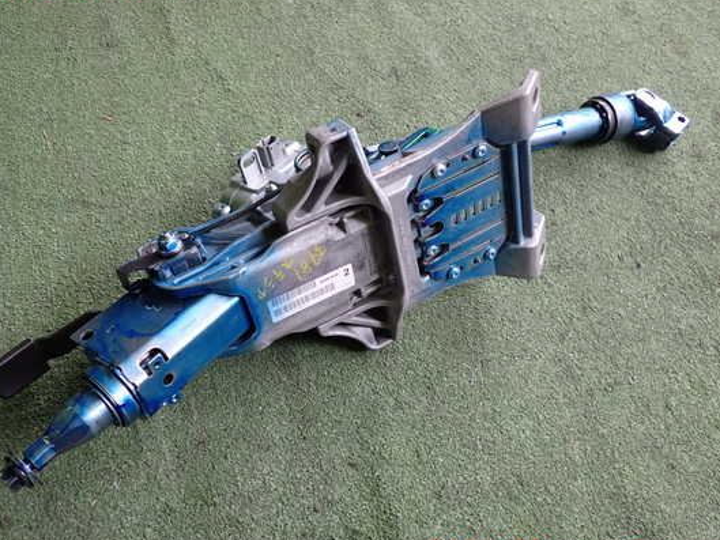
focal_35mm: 34
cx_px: 332
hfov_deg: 53.9
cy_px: 265
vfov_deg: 41.8
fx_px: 707
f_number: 2.3
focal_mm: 5.4
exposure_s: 1/80
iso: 200
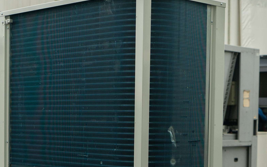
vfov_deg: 14.4
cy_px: 168
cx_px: 124
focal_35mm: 89
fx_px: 648
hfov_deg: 23.3
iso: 400
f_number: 4
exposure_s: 1/80
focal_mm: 33
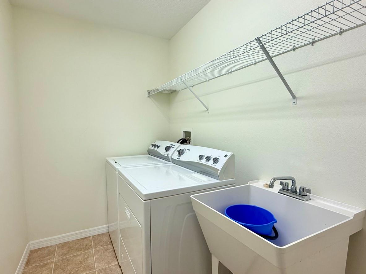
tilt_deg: -4.8
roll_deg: -0.2
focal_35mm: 19
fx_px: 201
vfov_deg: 68.6
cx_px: 183
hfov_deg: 84.7
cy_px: 144
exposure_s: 1/120
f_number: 2.2
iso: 125
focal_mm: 2.22
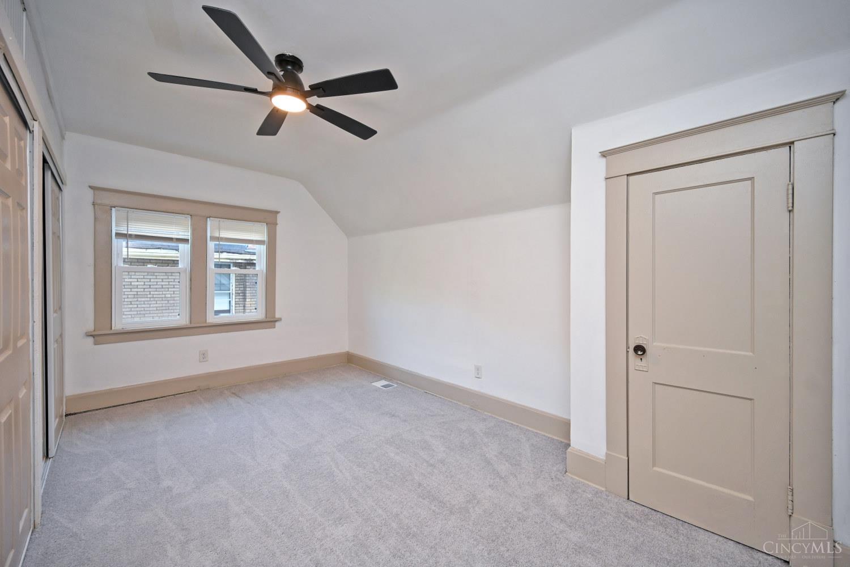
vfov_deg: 81.2
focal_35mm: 14
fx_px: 331
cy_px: 284
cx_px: 425
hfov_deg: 104.3
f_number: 4
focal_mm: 14
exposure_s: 1/60
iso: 320
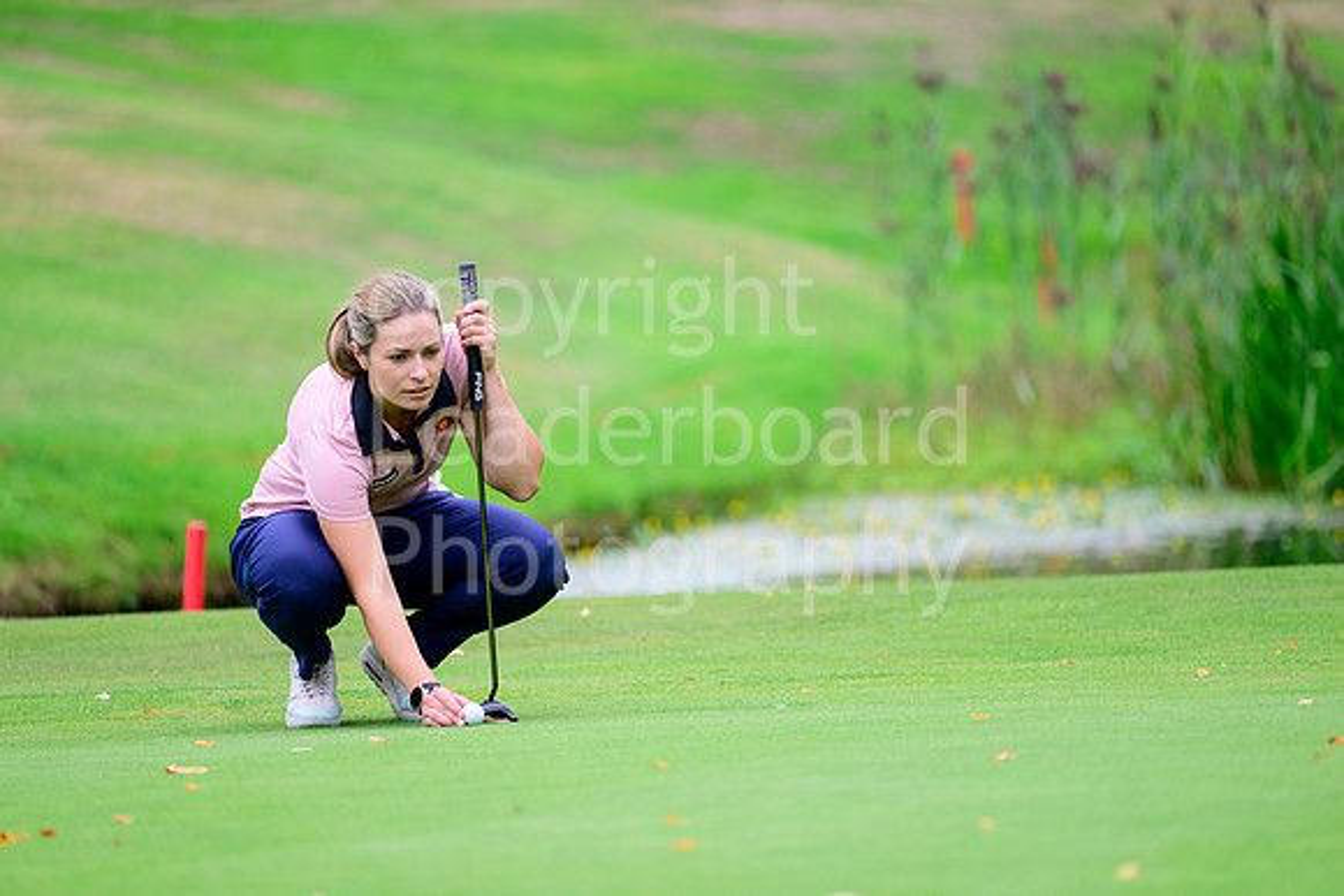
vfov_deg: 4.0
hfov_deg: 6.1
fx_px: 12696
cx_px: 672
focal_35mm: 340
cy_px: 448
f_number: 5.3
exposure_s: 1/1600
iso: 1250
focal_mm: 340
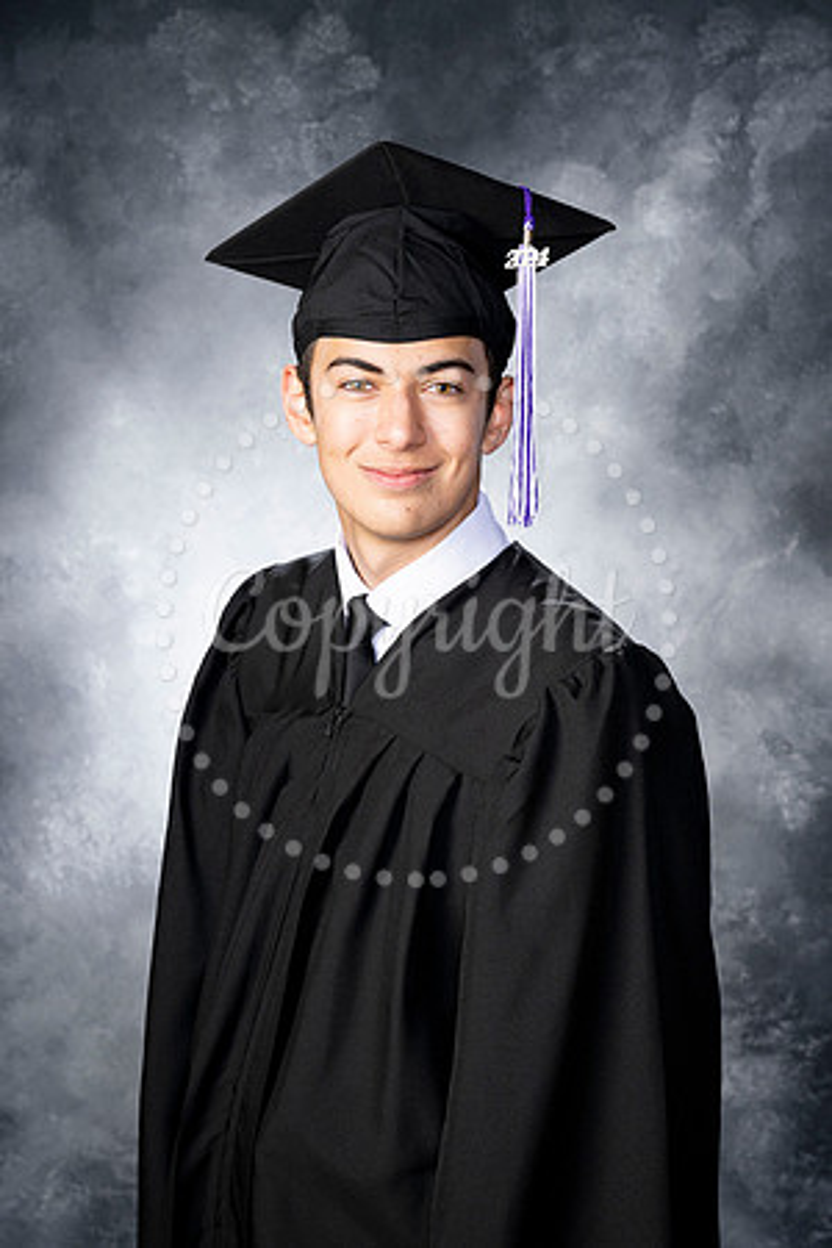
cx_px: 416
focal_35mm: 78
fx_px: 2704
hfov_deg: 17.5
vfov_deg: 26.0
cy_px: 624
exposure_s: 1/160
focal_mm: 78
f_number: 9
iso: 250
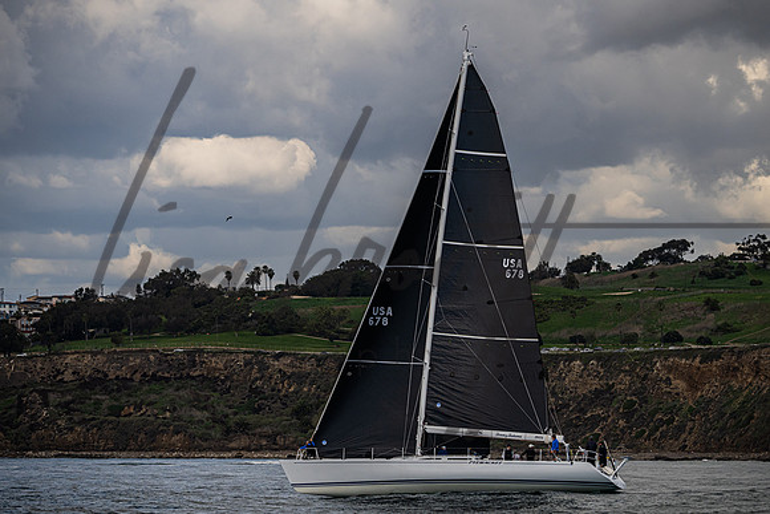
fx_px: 5047
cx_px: 437
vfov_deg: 5.8
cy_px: 250
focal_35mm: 236
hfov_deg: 8.7
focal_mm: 200
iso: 400
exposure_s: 1/5000
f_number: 5.6
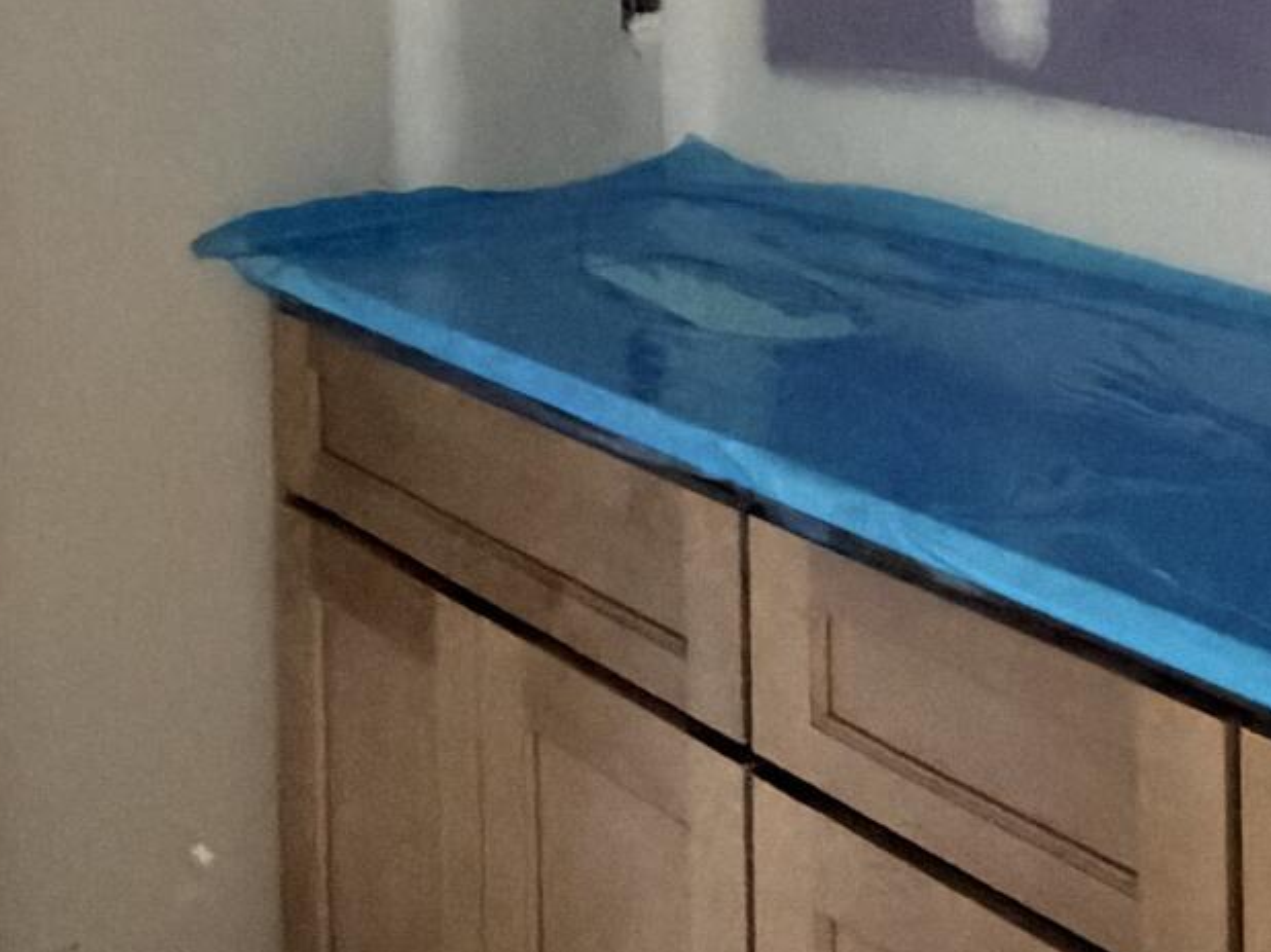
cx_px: 716
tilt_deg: -1.5
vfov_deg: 19.9
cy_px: -273
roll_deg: +1.8
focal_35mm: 68
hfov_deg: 28.5
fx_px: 2496
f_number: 2.2
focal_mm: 2.22
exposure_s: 1/60
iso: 1250
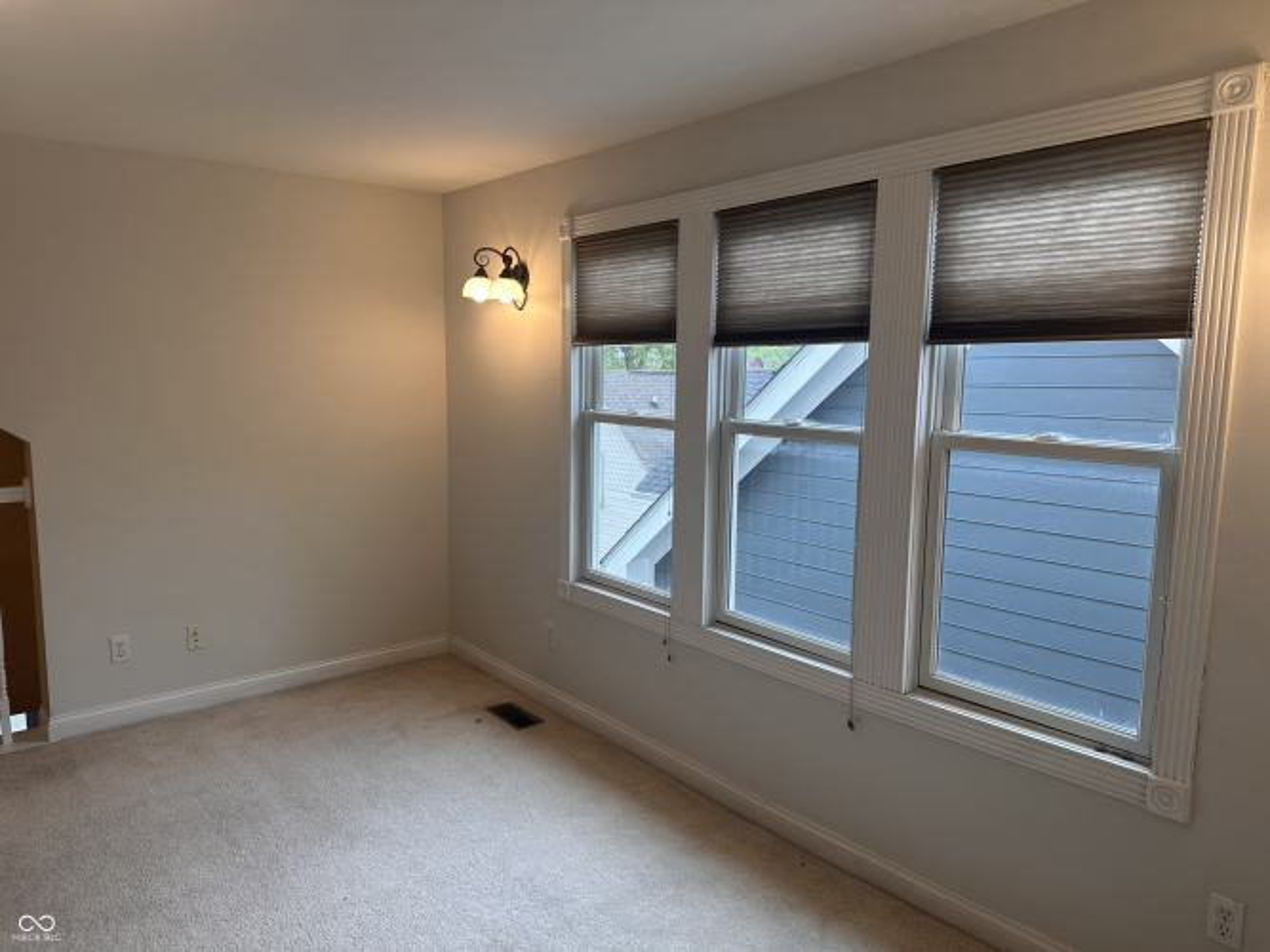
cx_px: 635
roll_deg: -0.7
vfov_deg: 56.8
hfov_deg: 71.6
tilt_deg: -6.2
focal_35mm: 24
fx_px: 880
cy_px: 476
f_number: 1.78
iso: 64
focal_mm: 6.86
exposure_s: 1/120
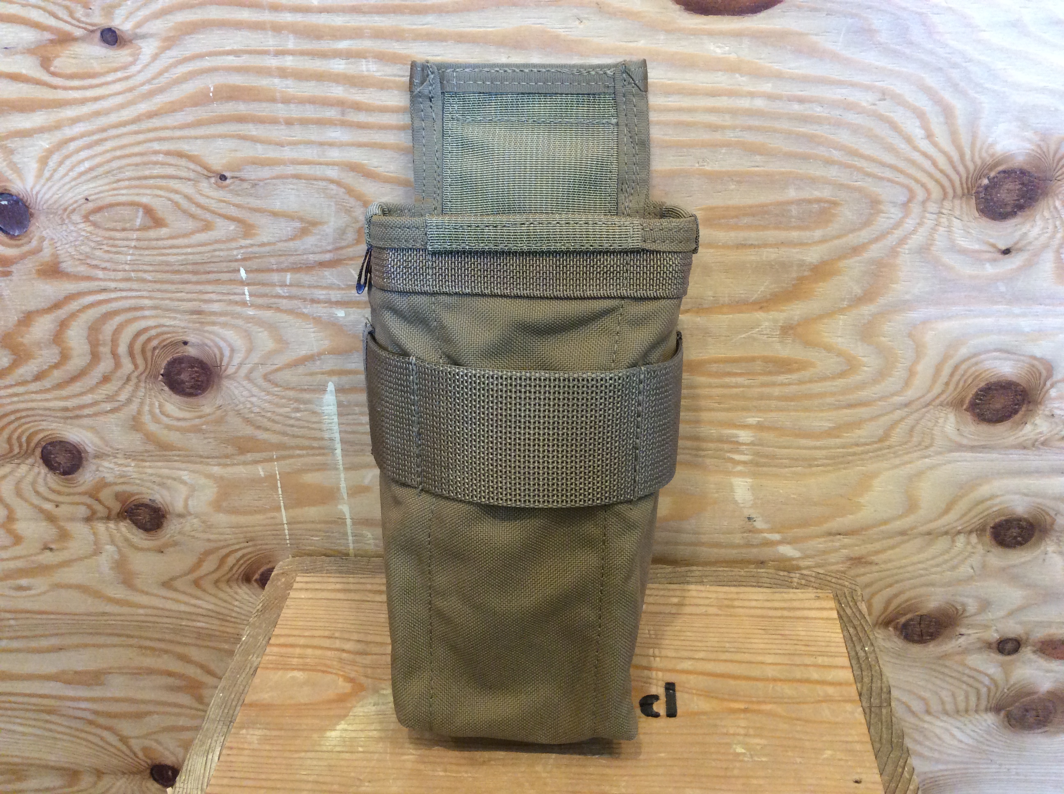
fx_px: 982
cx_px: 532
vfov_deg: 44.1
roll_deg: +3.8
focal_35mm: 32
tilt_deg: -31.3
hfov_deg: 56.9
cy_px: 397
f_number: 2.4
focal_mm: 3.3
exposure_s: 1/24
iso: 125
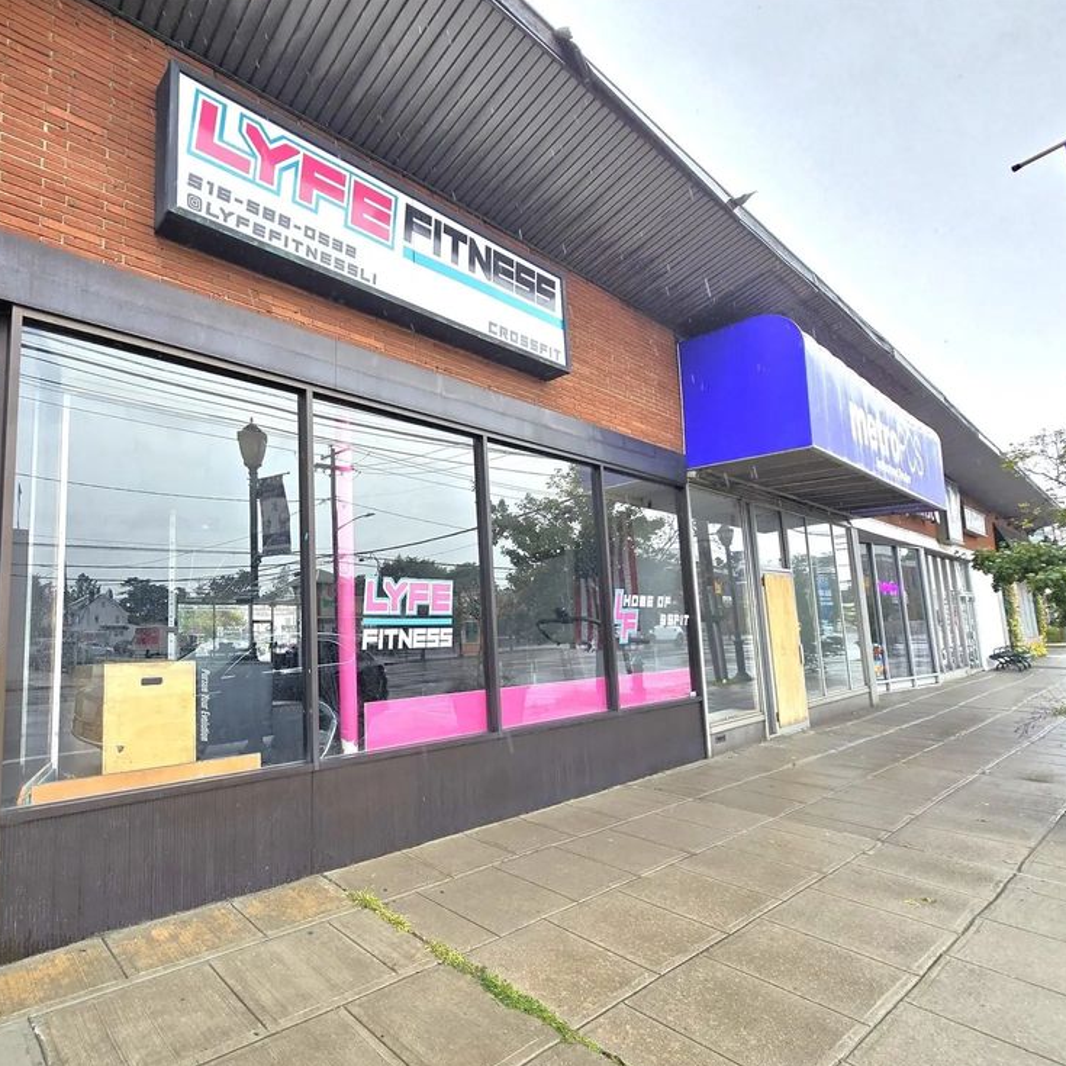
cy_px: 550
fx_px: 557
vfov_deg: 87.4
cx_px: 341
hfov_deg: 83.9
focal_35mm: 16
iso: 50
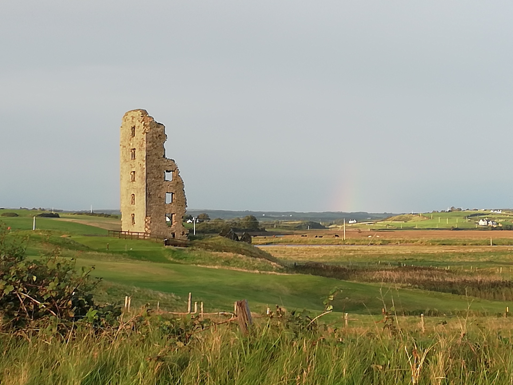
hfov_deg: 19.6
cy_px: 192
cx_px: 256
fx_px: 1482
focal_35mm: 100
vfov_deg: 14.8
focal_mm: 3.81
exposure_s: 1/207
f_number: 2.2
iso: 50
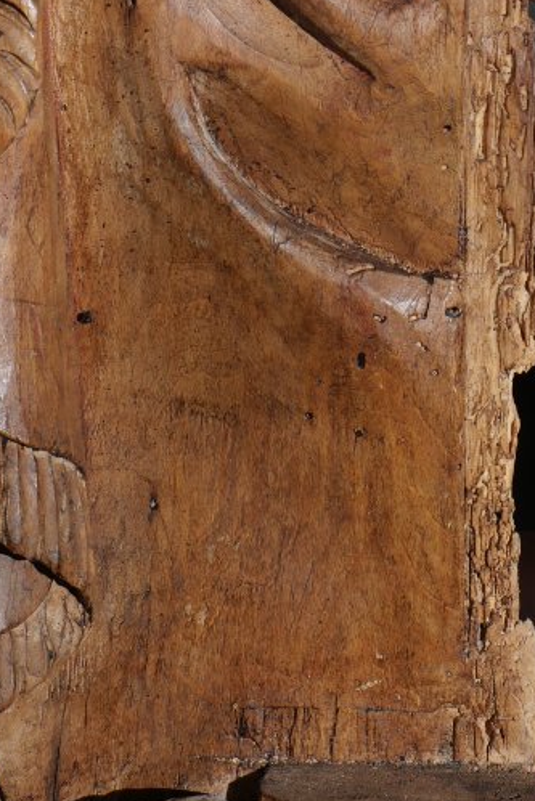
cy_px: -3
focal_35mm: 115
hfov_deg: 11.9
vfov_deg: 17.4
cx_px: 423
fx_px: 2562
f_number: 8
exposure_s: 1/320
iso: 200
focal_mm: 23
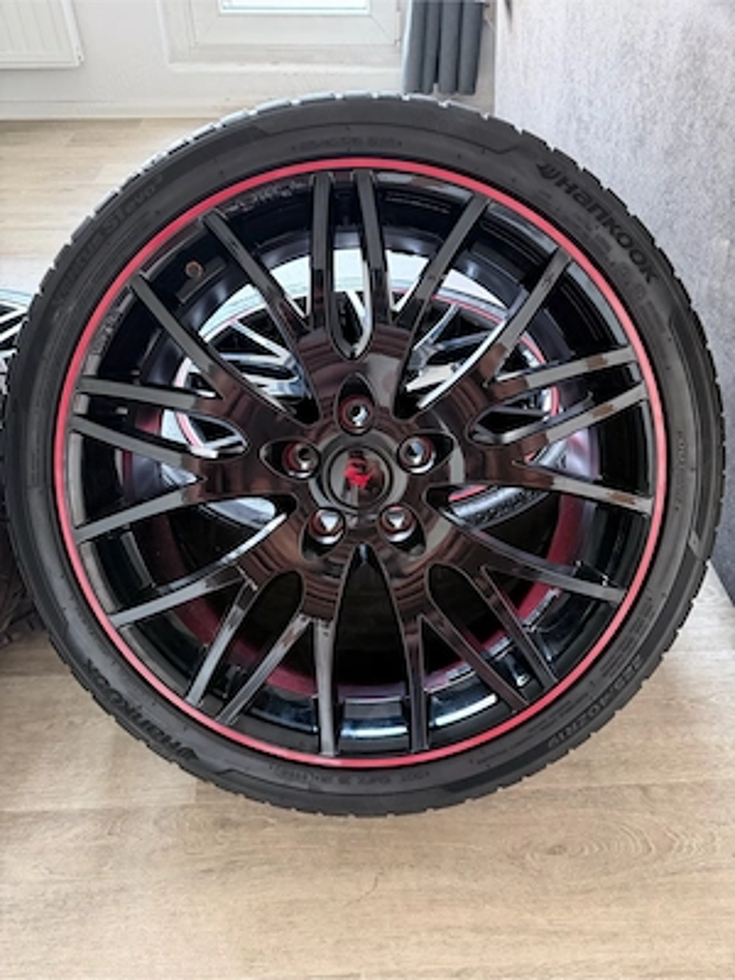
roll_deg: -1.5
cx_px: 368
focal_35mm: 24
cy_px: 490
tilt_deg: -43.5
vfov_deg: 71.6
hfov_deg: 56.8
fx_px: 679
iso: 800
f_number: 1.78
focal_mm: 6.76
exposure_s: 1/60
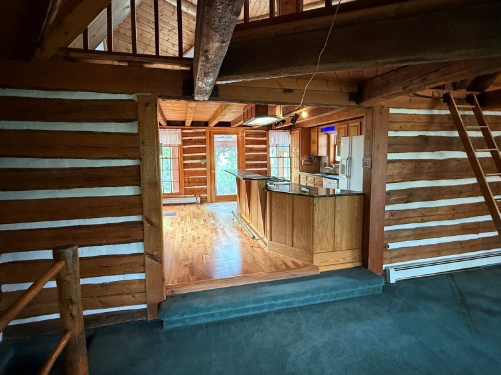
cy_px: 172
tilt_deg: -4.9
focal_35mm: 19
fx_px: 275
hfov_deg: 84.7
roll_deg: +1.7
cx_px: 256
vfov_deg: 68.5
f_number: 2.2
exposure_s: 1/60
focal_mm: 2.22
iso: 640
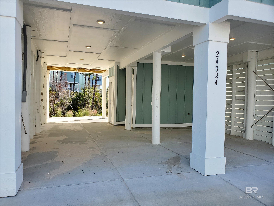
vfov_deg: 53.1
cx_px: 137
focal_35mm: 26
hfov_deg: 67.3
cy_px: 103
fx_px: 206
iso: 50
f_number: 2.4
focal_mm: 4.3
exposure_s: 1/483
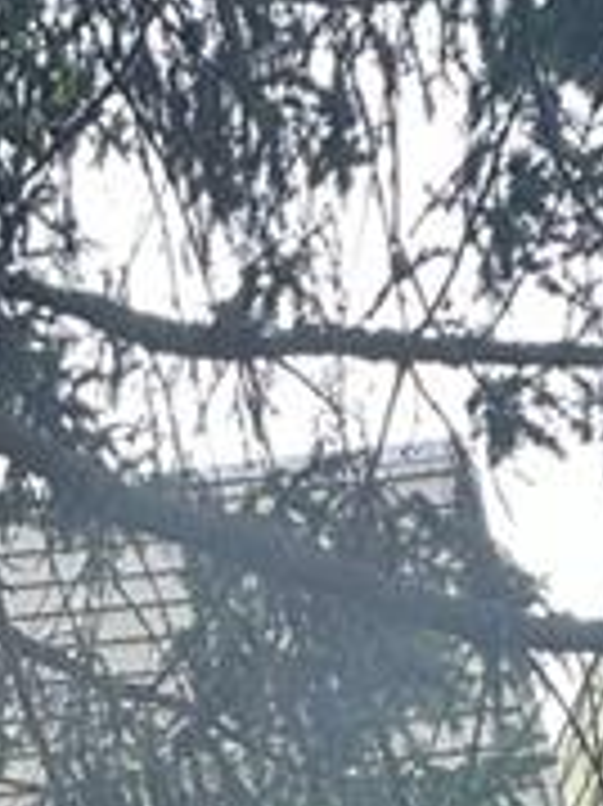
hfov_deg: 22.1
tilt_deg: +18.6
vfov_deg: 21.7
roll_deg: +2.1
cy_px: 1423
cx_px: -162
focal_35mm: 60
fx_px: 1395
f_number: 2.2
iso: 40
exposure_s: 1/157
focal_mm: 2.22
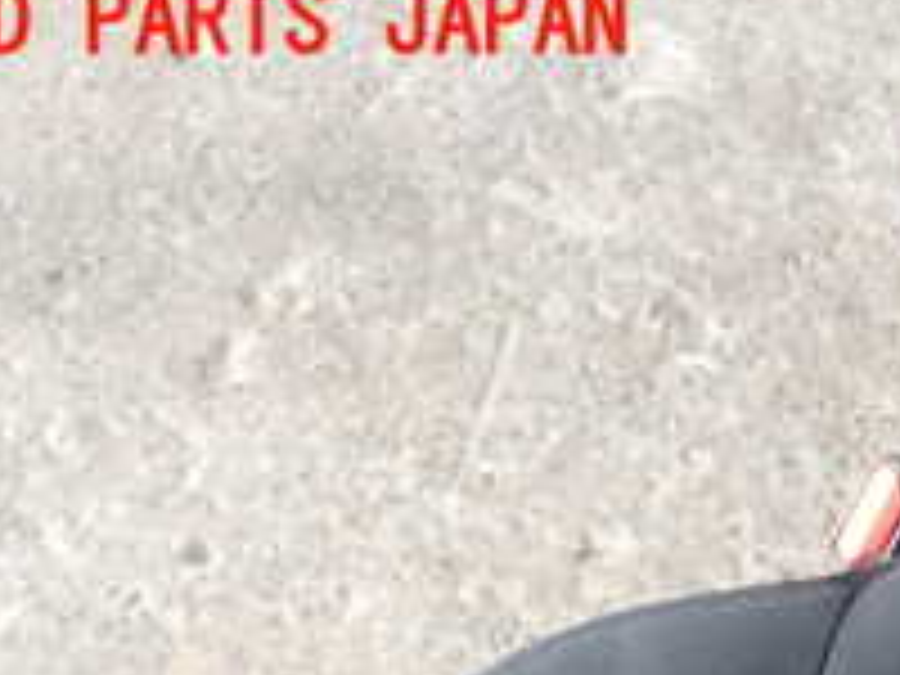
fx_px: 2964
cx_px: 1161
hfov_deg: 16.4
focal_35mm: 114
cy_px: 981
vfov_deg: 12.4
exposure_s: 1/80
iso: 200
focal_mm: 6.83
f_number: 2.7
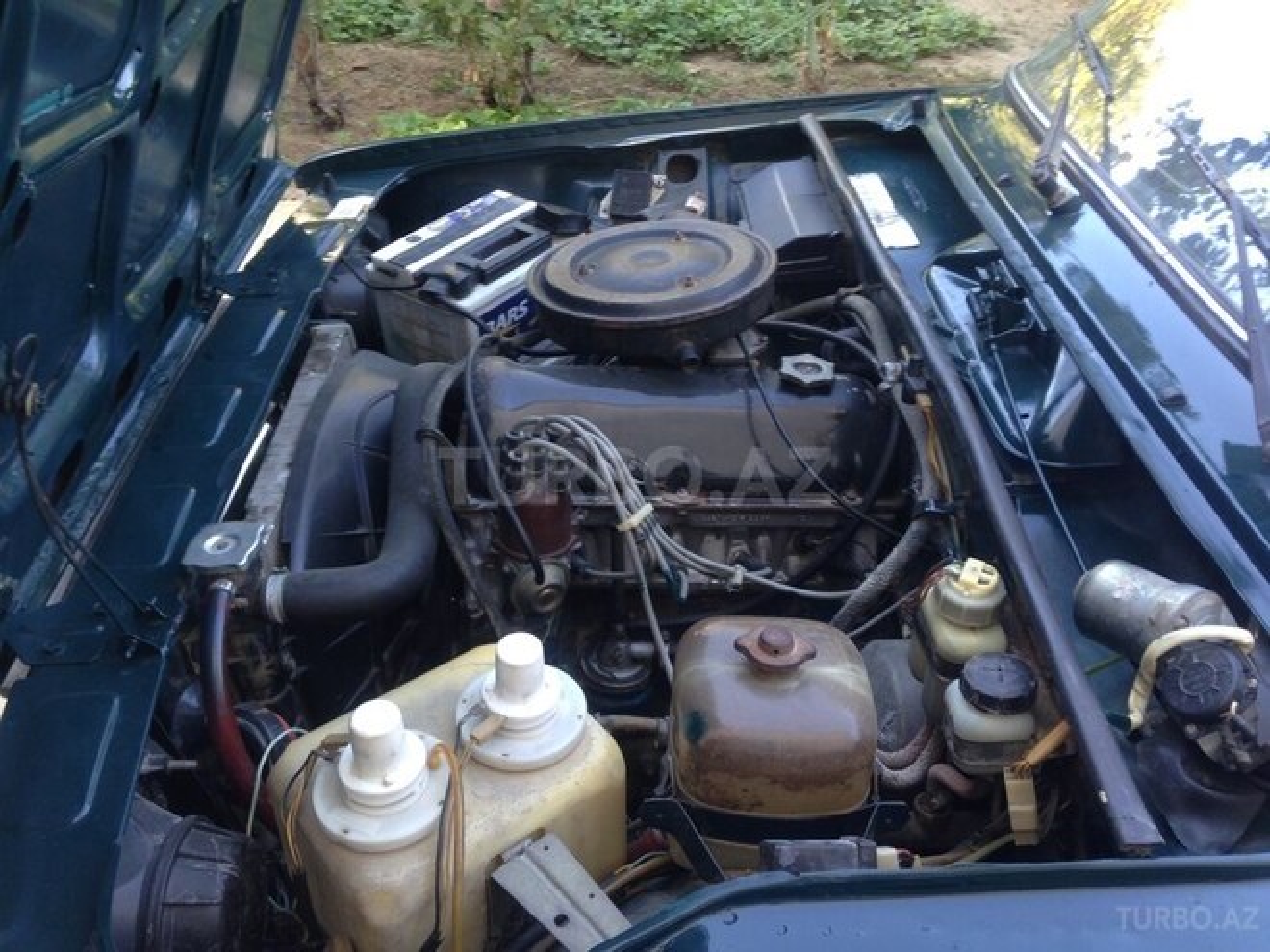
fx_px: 1211
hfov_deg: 55.4
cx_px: 635
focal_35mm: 33
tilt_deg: -33.4
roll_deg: -0.2
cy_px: 476
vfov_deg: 42.9
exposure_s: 1/30
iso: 50
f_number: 2.4
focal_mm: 4.12
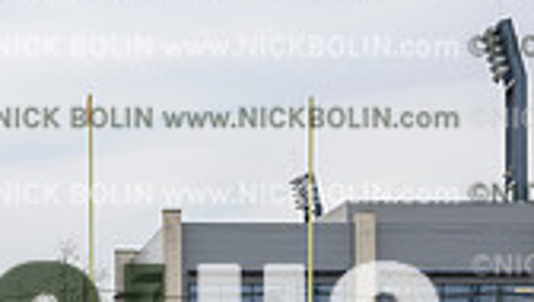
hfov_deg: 12.6
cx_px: 213
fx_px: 2410
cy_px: 415
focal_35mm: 170
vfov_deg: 7.1
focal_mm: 47
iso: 200
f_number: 4
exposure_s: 1/500
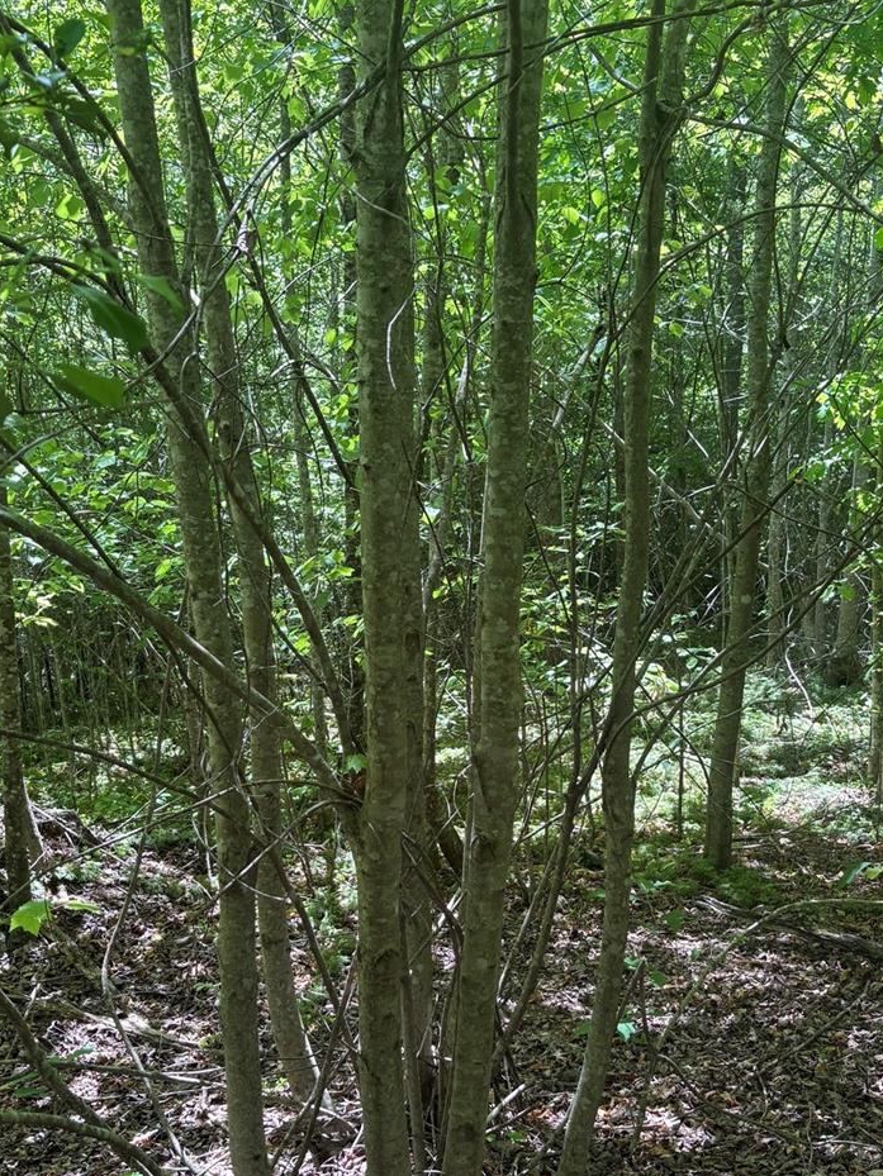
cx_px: 503
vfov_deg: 43.5
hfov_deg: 33.6
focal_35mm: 43
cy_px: 727
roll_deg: -2.6
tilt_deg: -10.5
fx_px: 1462
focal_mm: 5.96
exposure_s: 1/128
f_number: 1.6
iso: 40
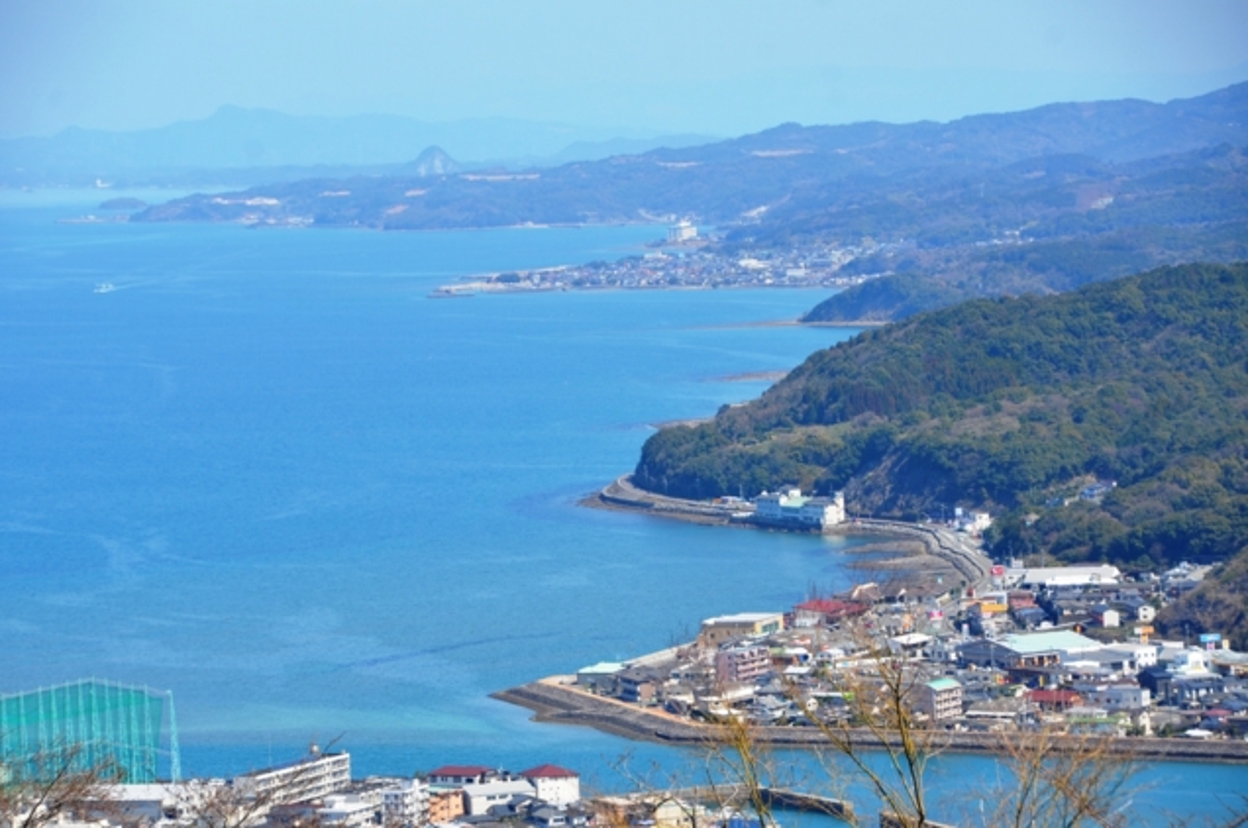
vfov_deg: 8.3
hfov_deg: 12.5
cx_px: 624
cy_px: 414
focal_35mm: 165
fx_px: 5711
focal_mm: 110
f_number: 8
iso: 100
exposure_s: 1/250
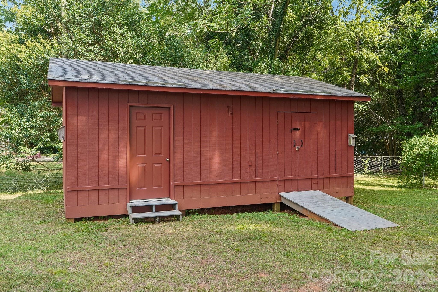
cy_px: 146
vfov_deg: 43.6
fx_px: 365
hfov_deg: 61.9
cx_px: 219
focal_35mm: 30
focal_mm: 20
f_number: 8
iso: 250
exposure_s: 1/30
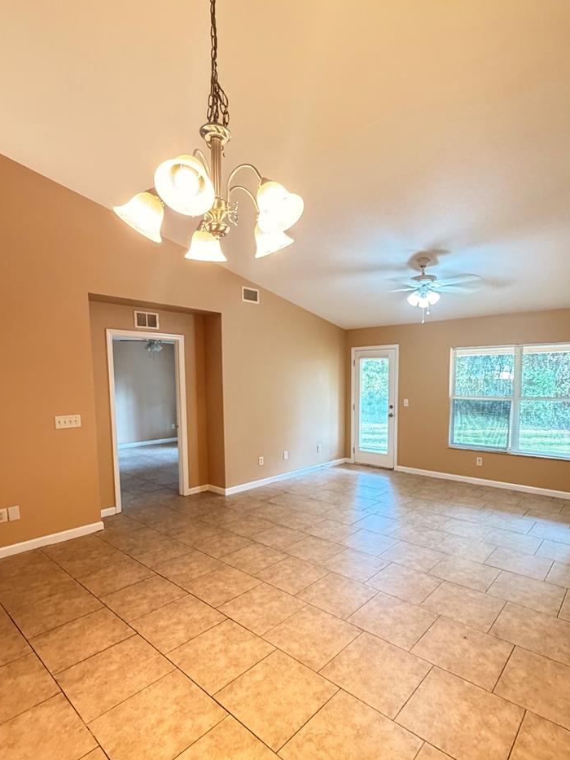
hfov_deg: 71.4
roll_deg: -0.6
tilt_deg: -5.3
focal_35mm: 18
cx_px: 318
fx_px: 395
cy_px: 417
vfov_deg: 87.5
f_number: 2.2
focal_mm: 2.22
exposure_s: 1/60
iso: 640
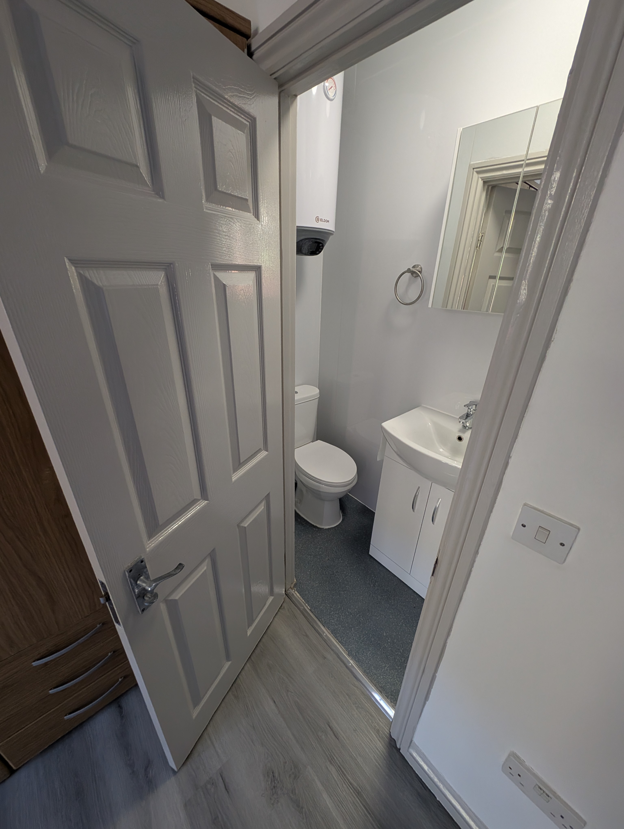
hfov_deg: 94.6
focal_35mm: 12
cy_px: 414
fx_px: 288
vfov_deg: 110.5
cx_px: 312
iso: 239
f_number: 1.95
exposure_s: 1/101
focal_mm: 2.23
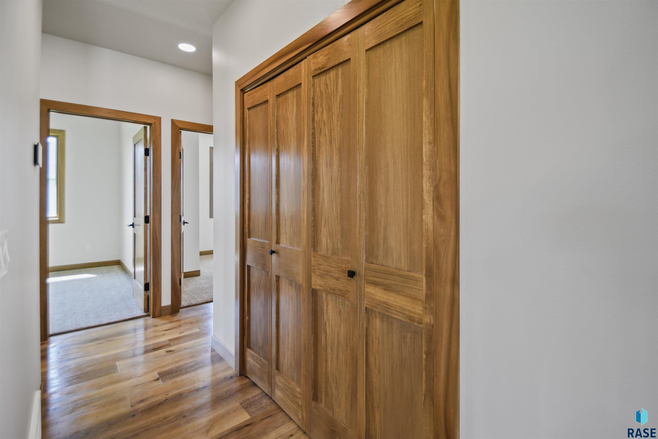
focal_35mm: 15
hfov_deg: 100.4
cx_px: 329
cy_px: 220
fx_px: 274
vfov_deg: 77.3
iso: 100
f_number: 4
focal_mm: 10
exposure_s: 1/15
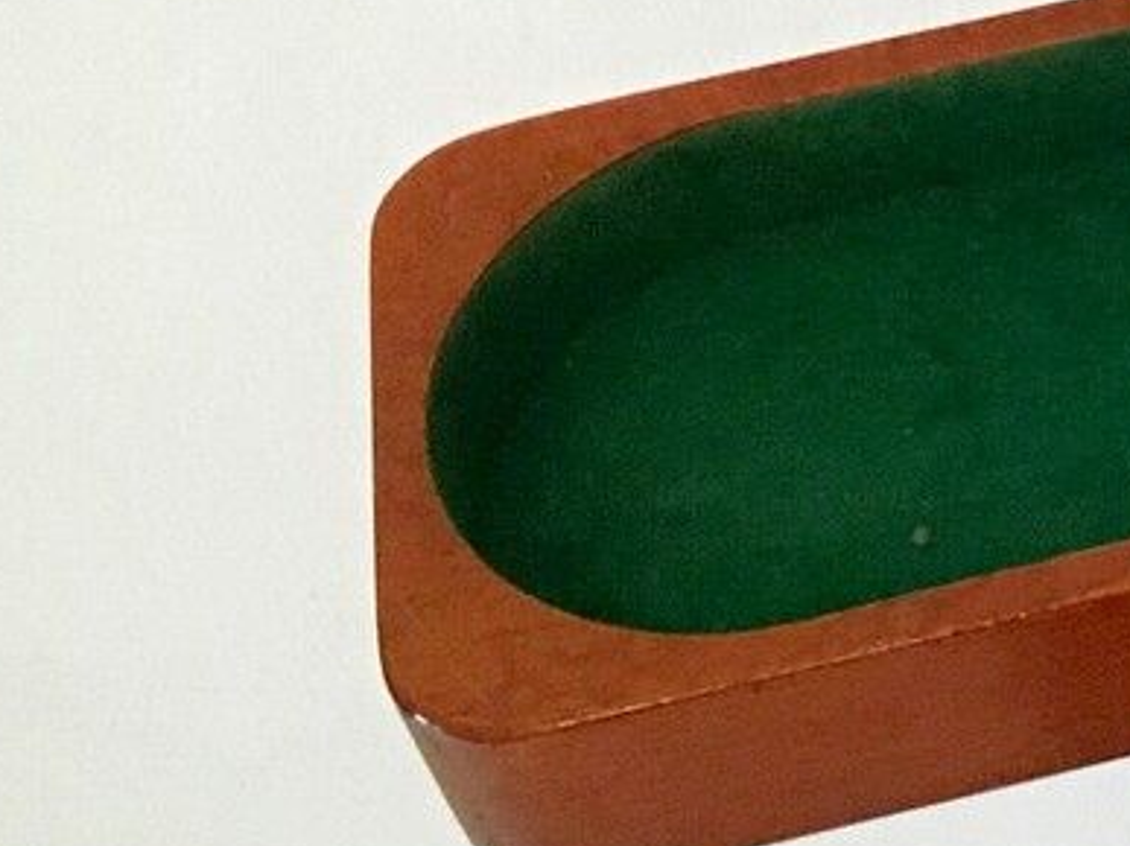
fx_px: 4895
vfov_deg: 9.7
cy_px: -190
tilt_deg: -49.3
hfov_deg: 11.3
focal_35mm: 150
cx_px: 2549
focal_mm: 4.15
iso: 250
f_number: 2.2
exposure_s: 1/33
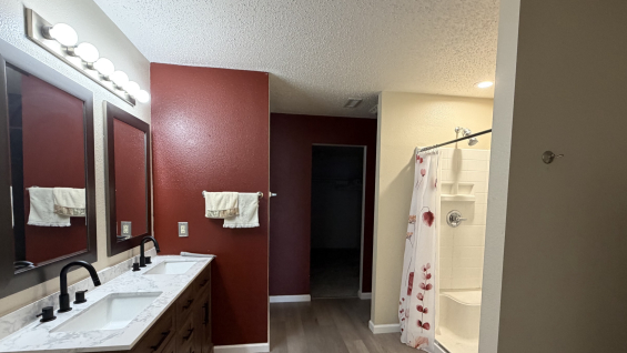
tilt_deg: -5.4
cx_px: 318
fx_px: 299
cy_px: 218
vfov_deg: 60.3
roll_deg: -2.3
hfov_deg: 92.6
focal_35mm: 18
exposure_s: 1/64
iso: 320
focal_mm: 2.22
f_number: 2.2
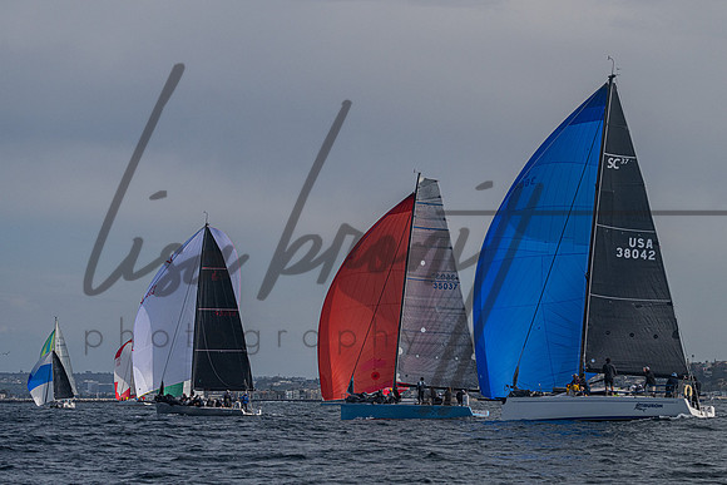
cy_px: 201
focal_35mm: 127
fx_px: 2560
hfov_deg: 16.2
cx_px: 402
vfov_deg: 10.8
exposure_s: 1/6400
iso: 320
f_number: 6.3
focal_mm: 100
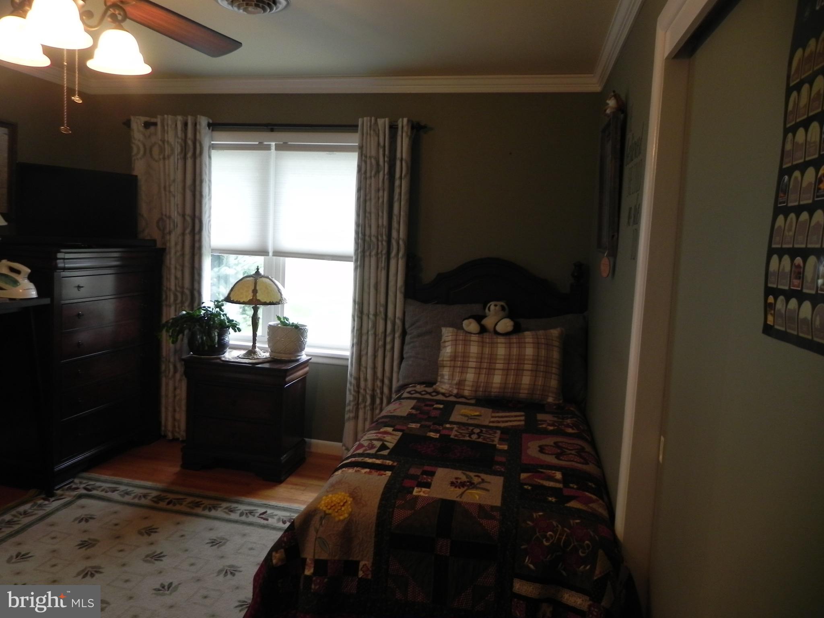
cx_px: 412
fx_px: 619
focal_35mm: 26
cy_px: 309
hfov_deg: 67.3
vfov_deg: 53.1
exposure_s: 1/30
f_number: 2.8
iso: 162
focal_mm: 4.6
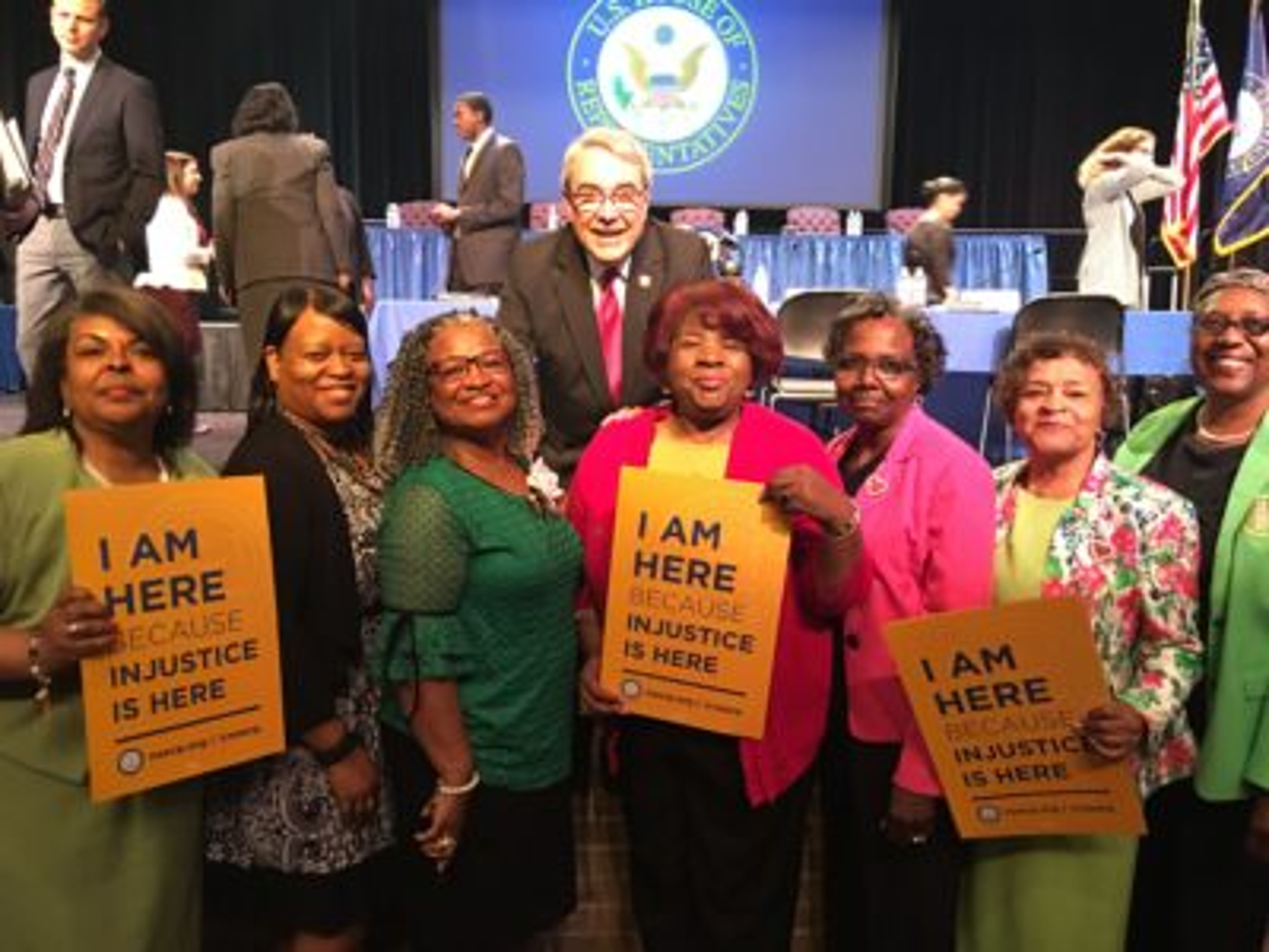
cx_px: 634
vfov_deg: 48.2
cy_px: 476
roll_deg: -0.9
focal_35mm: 29
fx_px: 1063
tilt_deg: -6.5
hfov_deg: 61.7
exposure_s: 1/4
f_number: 2.2
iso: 64
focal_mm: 4.15
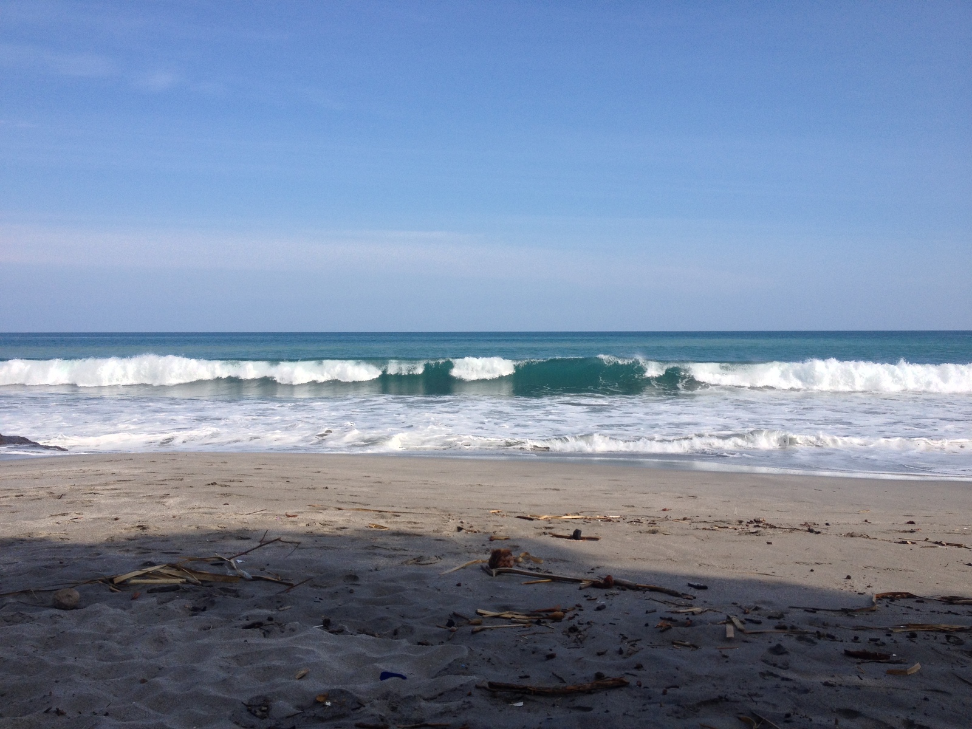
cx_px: 486
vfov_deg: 40.7
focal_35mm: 35
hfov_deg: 52.6
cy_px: 364
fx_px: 983
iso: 50
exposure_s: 1/2045
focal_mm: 4.28
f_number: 2.4
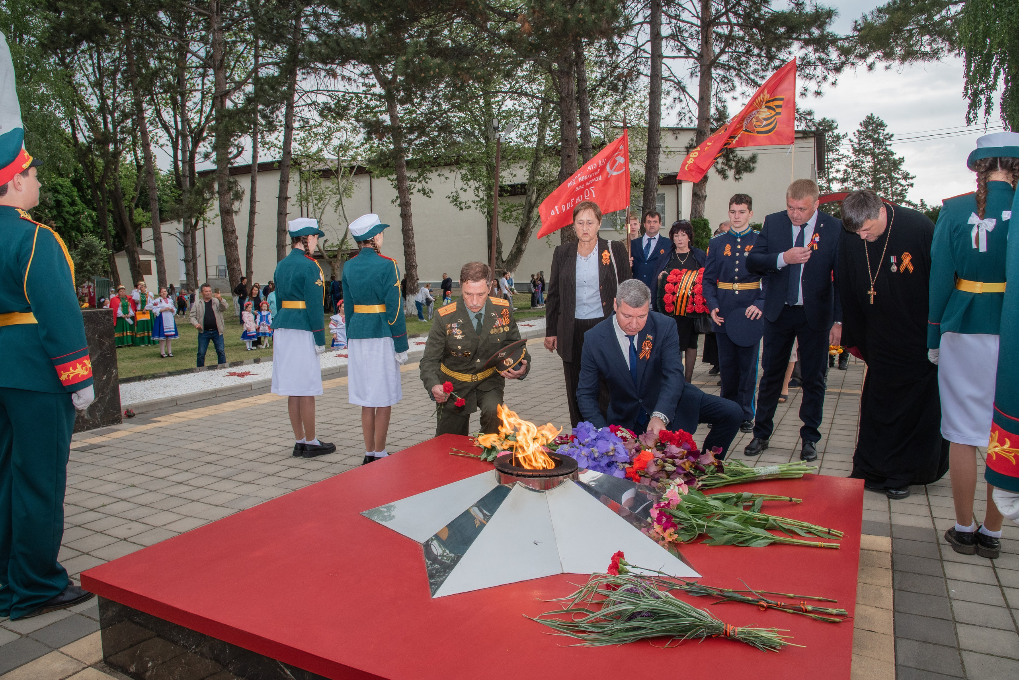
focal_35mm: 25
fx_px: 700
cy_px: 340
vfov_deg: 51.8
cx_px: 510
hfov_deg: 72.1
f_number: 10
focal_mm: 24
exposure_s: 1/160
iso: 640
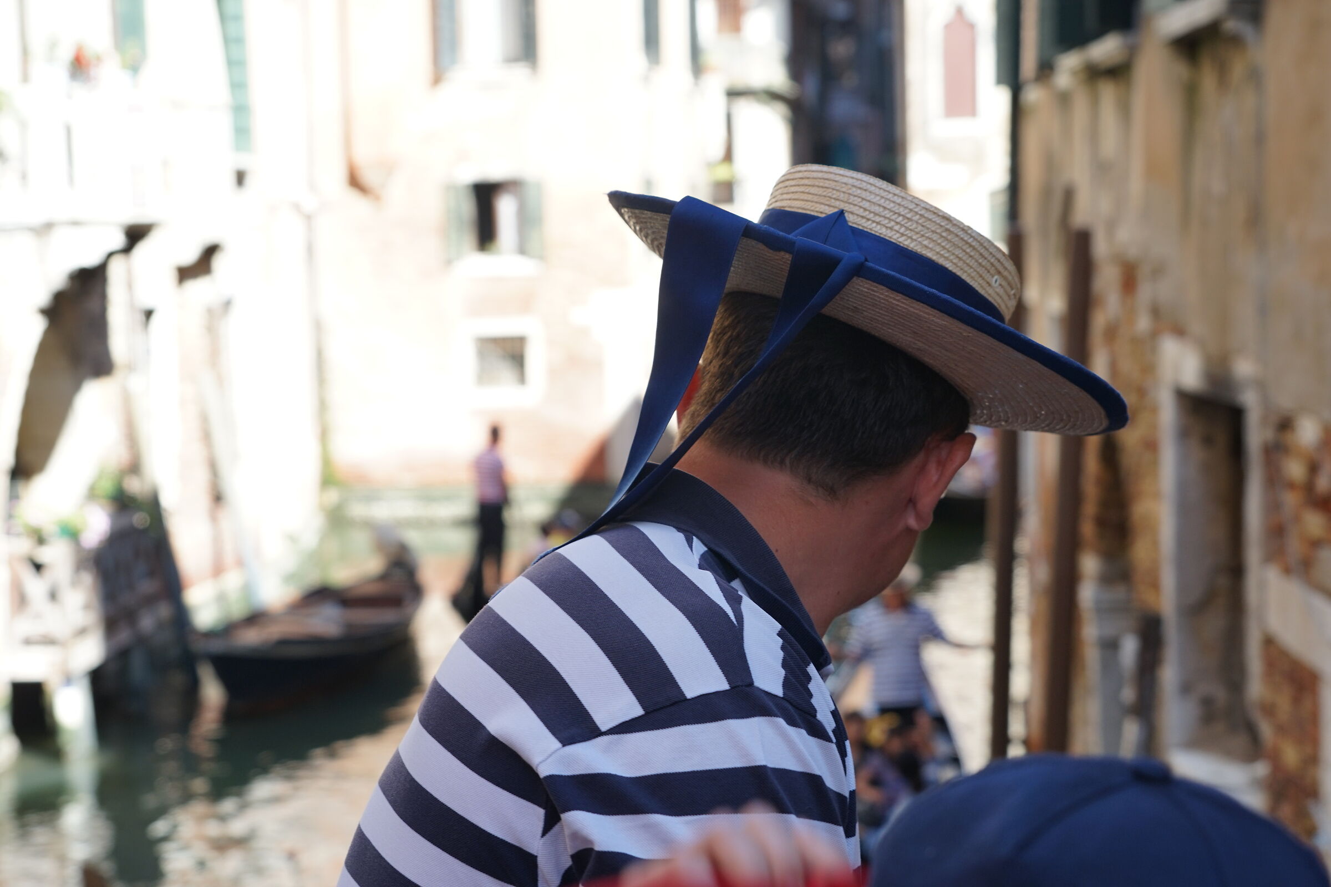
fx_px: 2551
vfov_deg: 19.7
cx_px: 666
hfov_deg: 29.2
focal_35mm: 69
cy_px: 444
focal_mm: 69
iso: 320
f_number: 7.1
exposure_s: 1/80
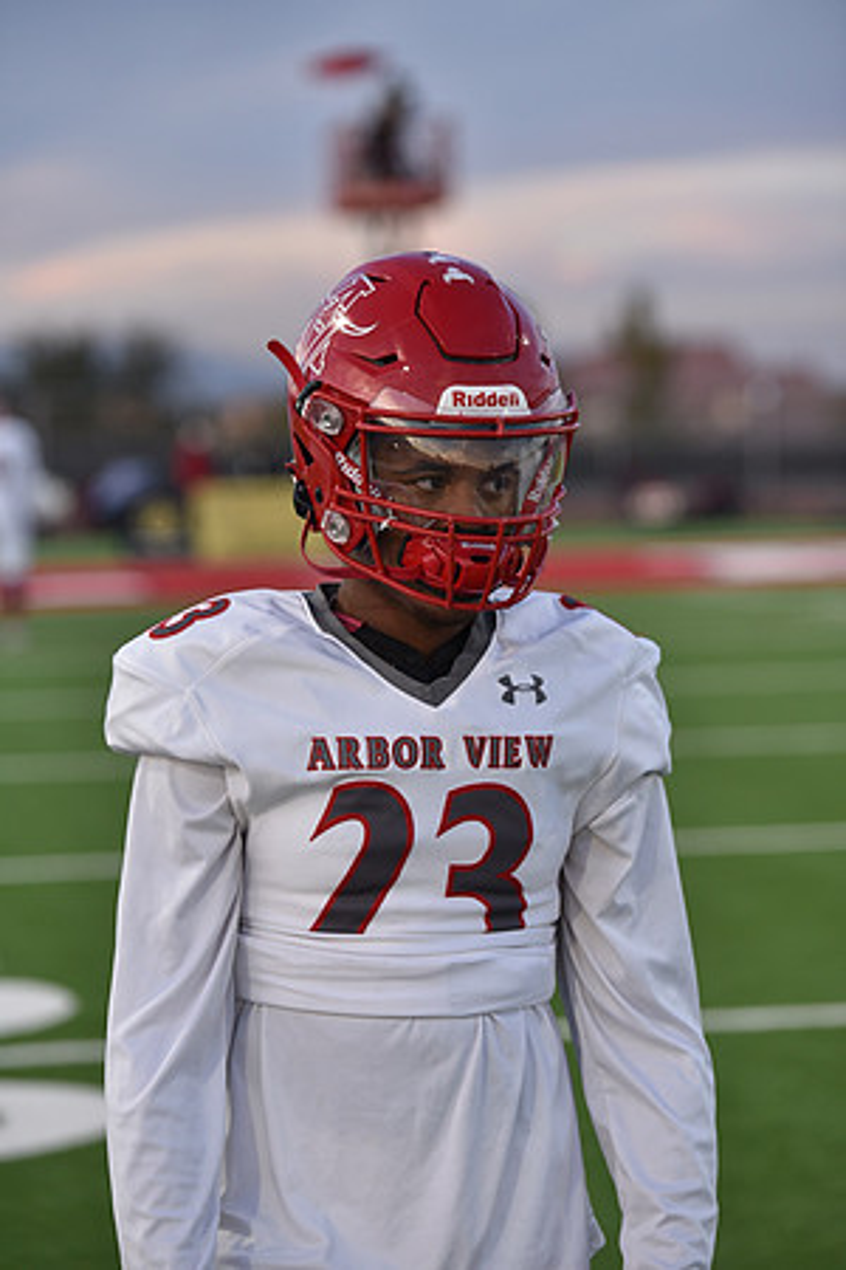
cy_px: 635
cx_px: 423
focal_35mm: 122
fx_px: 4300
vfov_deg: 16.8
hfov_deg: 11.2
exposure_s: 1/800
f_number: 2.8
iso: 800
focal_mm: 122
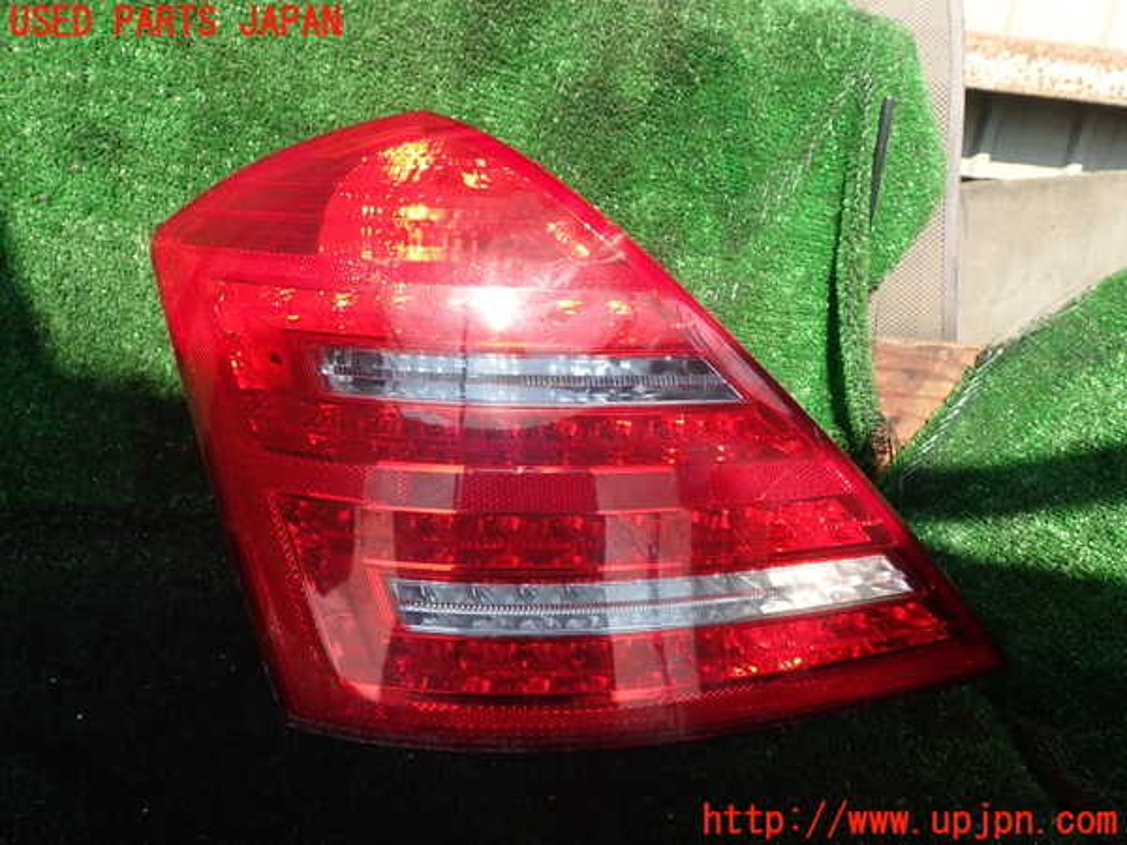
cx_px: 564
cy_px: 422
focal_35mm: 30
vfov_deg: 46.8
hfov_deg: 60.0
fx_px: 977
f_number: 3.2
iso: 100
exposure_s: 1/320
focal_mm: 5.4
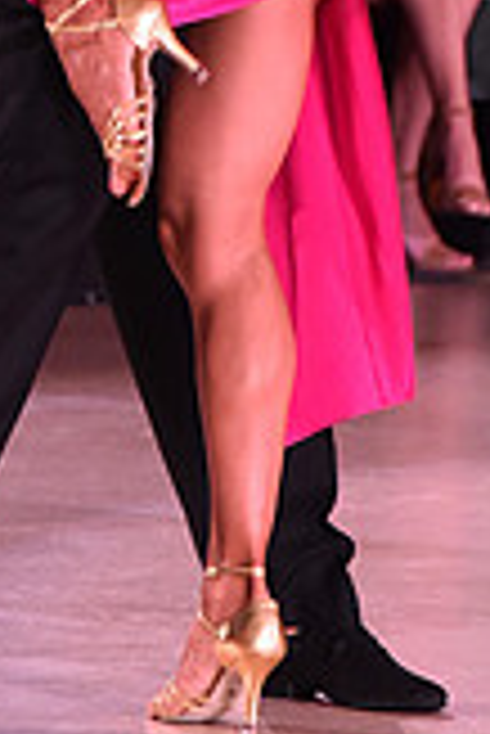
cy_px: -333
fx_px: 14464
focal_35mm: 710
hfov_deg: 1.9
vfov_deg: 2.9
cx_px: 232
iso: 2500
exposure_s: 1/320
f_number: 5.6
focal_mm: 200
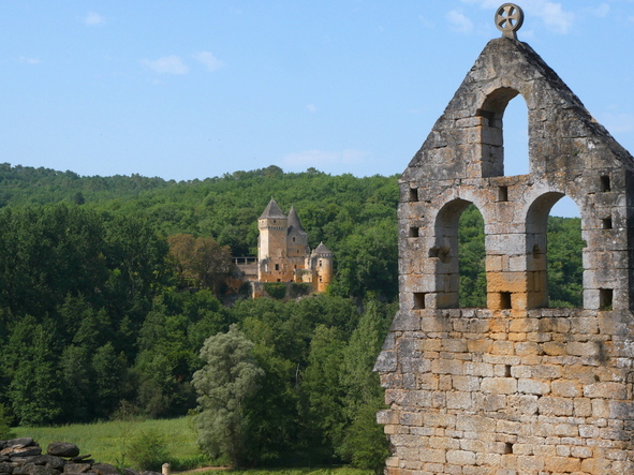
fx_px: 1190
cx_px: 355
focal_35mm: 65
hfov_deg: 29.8
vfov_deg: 22.6
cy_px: 280
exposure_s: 1/500
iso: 200
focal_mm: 24
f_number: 10
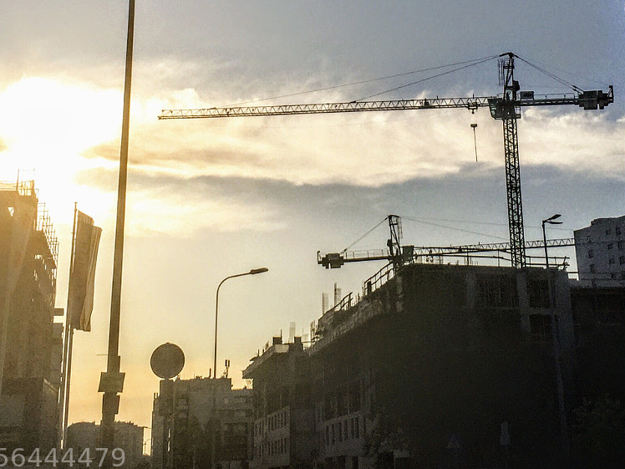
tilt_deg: +20.9
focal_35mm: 62
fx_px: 1119
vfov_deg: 22.9
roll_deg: +1.3
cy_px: 22
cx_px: 357
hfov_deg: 31.2
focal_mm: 4.15
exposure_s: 1/5650
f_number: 2.2
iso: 32
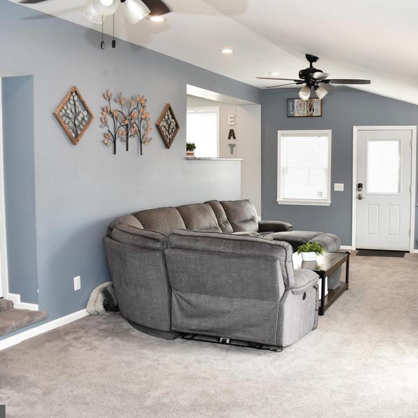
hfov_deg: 43.3
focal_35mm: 38
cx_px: 277
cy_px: 199
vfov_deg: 43.8
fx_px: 519
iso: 400
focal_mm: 18
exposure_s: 1/80
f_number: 4.5
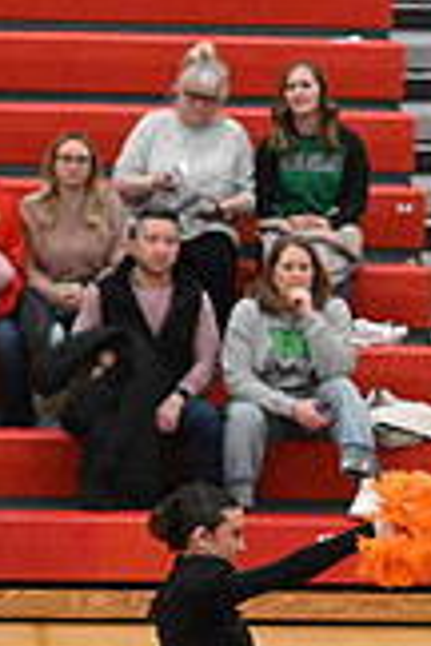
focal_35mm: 375
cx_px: 1149
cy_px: 624
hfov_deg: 3.6
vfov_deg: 5.5
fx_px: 6734
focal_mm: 70
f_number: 4
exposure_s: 1/400
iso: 8000
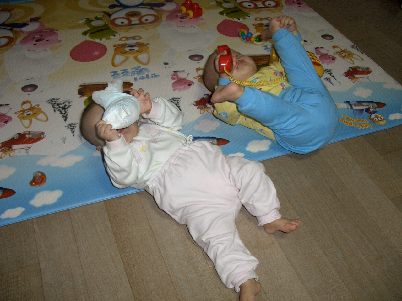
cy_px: 150
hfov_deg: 55.4
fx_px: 383
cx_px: 201
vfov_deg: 42.9
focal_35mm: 33
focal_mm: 7.1
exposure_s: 1/60
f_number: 2.8
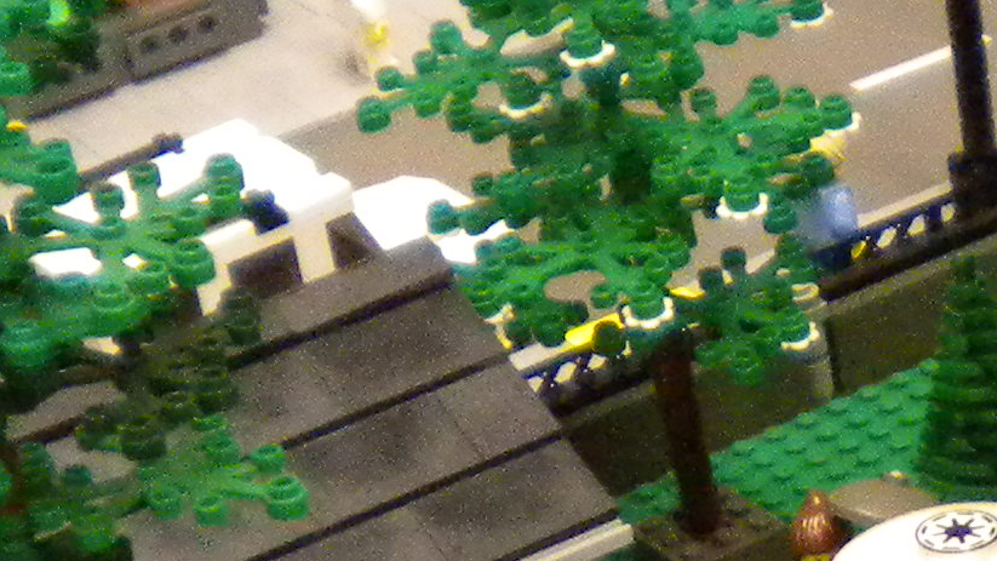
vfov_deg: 7.0
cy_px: 898
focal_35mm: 169
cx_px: 1084
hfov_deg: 12.5
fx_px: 4468
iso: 696
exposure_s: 1/56.5
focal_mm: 6.3
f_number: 3.1
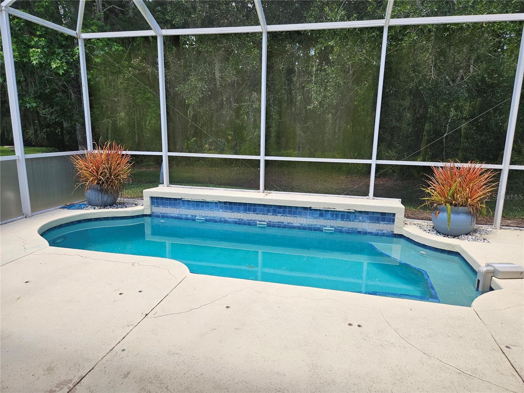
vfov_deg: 58.9
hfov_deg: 73.9
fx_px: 348
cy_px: 196
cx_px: 262
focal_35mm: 23
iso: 32
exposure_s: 1/518
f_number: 1.8
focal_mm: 5.4
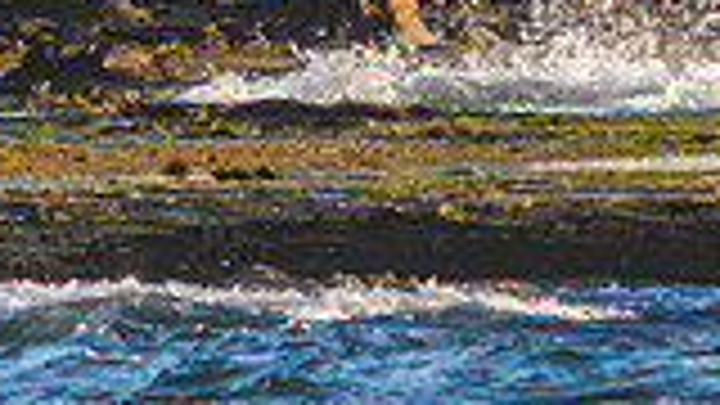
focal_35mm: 1228
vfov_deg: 1.0
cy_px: -407
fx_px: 23444
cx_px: 662
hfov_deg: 1.8
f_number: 8
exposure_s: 1/1000
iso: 800
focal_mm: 210
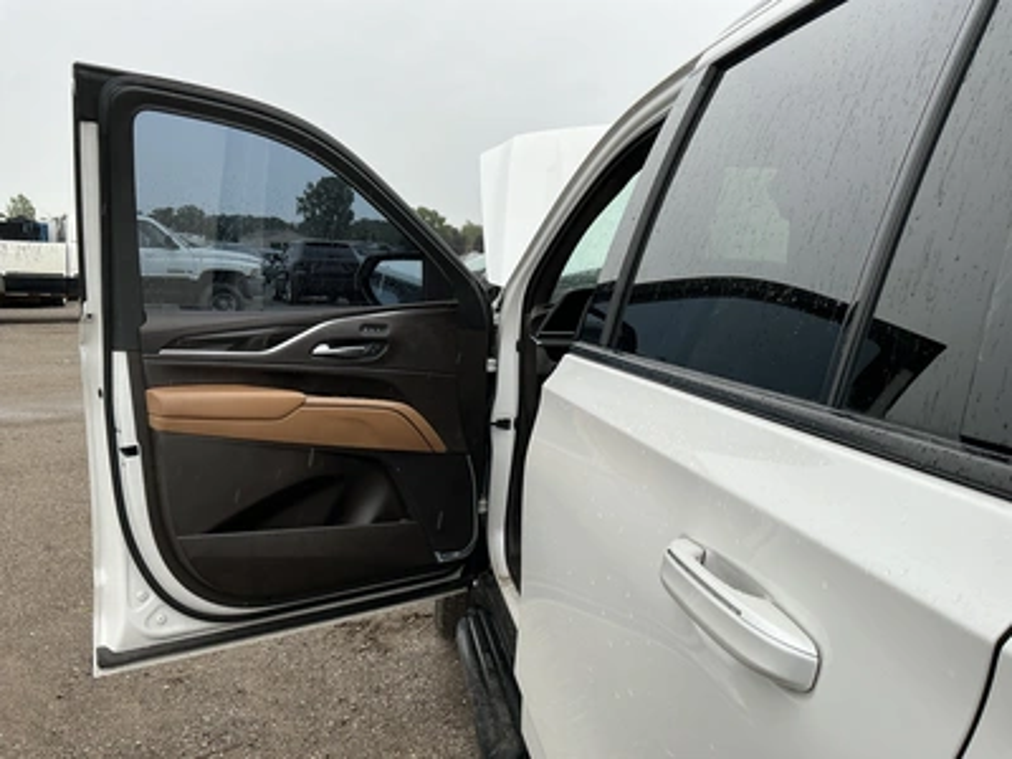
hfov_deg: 63.4
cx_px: 506
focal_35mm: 28
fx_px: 819
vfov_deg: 49.7
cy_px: 380
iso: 25
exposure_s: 1/346
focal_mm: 3
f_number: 1.8
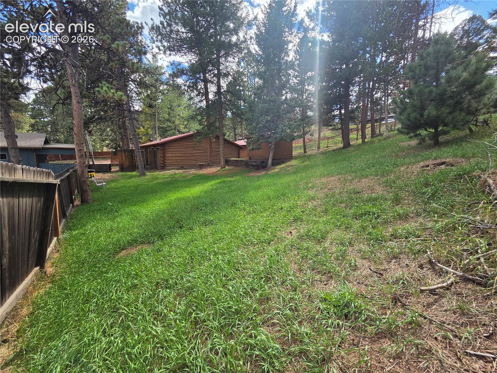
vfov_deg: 89.9
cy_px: 186
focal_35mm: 13
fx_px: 187
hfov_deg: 106.2
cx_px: 248
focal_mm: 2.2
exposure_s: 1/1571
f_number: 2.2
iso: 100
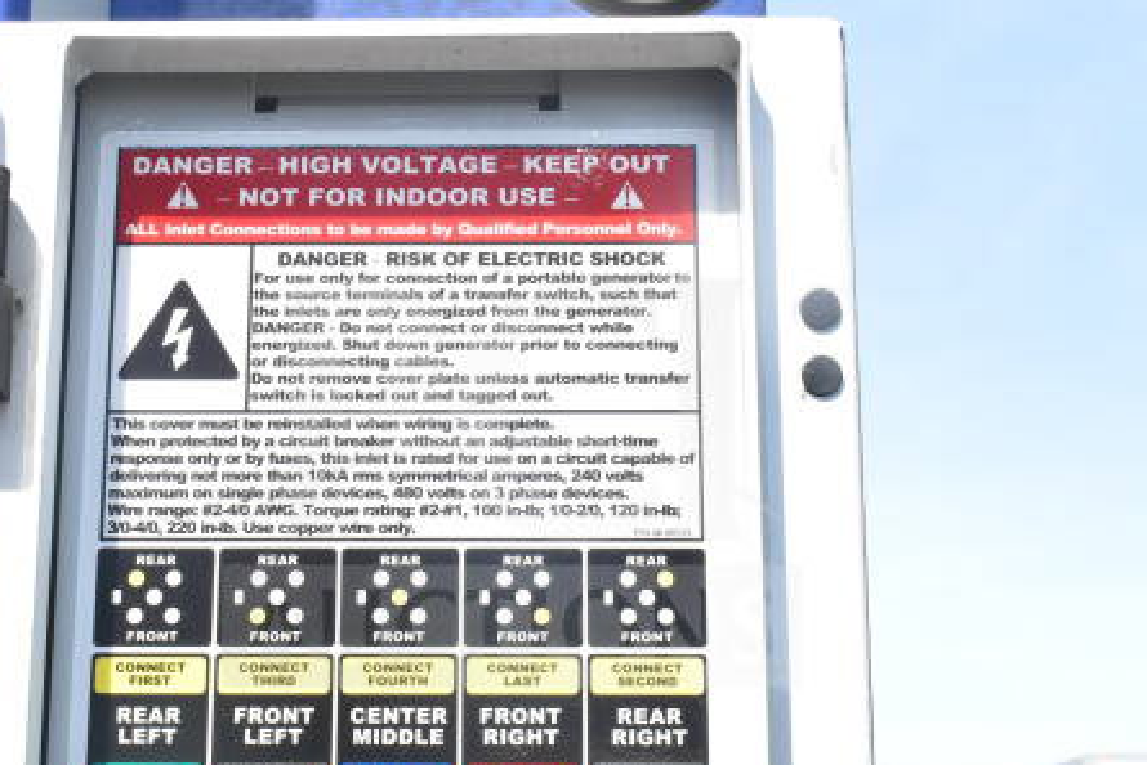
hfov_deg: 31.5
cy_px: 483
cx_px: 510
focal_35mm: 64
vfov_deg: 21.3
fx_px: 2030
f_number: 14
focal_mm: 31
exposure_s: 1/500
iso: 1600
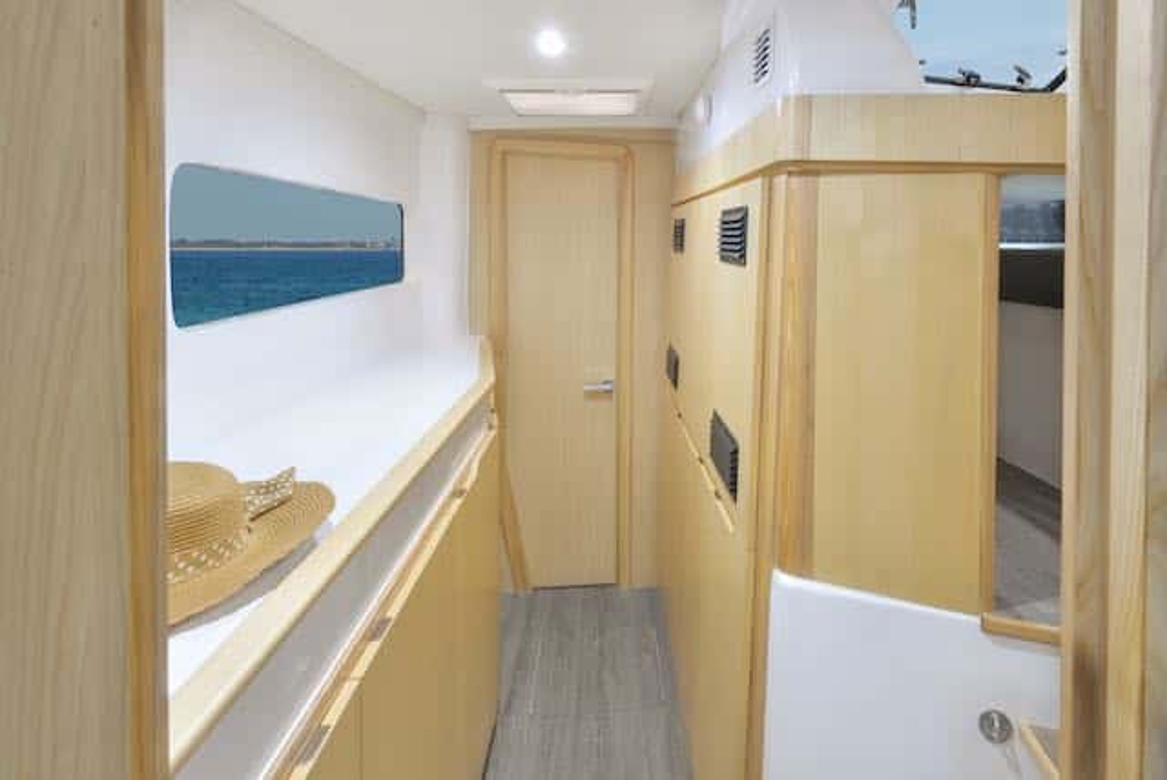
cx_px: 584
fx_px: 584
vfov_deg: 67.5
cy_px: 390
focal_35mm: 18
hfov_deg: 89.9
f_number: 16
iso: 125
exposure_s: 5
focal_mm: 18
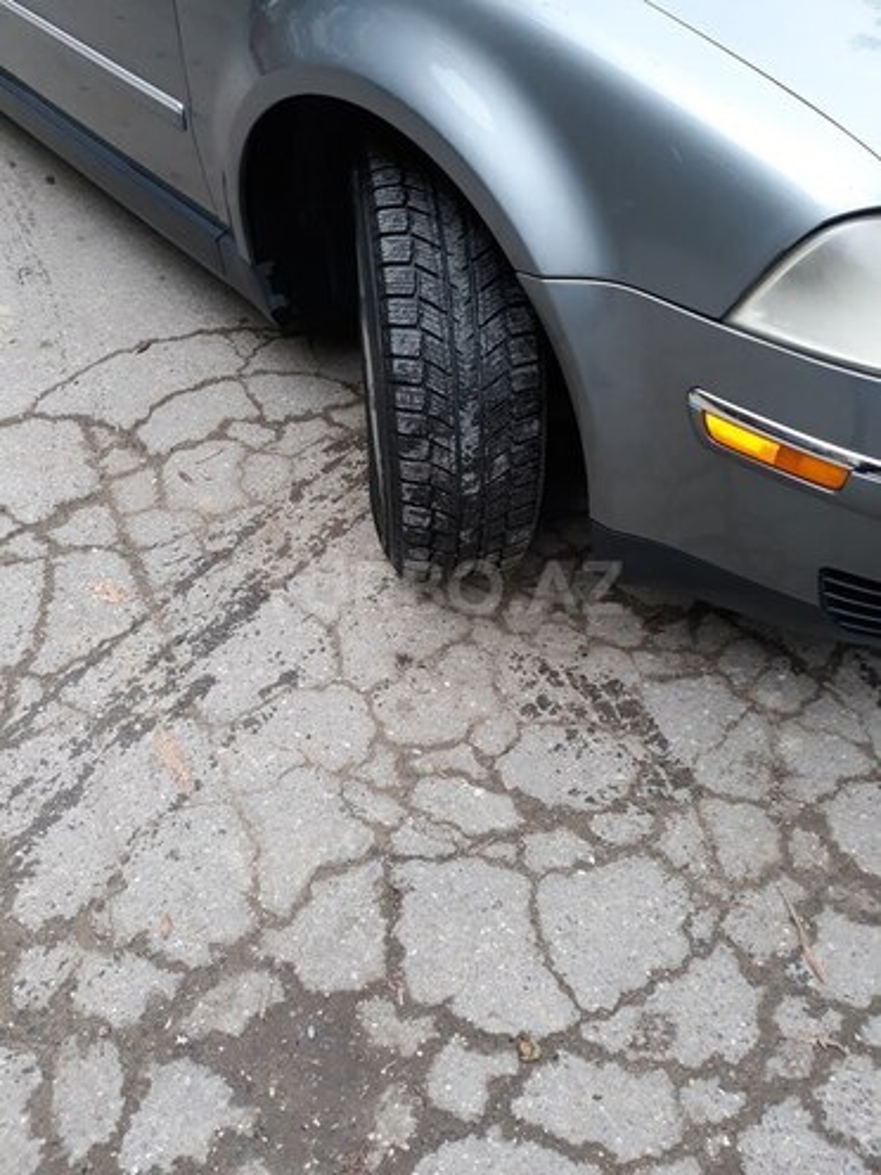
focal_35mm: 27
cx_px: 440
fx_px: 916
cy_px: 588
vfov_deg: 65.3
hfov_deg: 51.4
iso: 40
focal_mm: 3.71
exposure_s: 1/100
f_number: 1.7
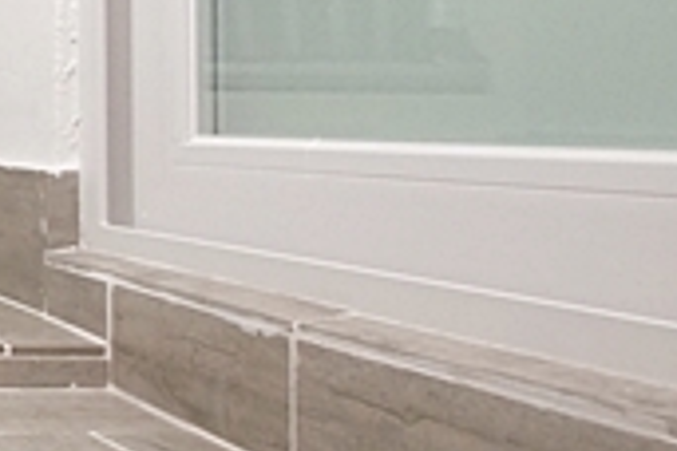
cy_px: 99
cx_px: -554
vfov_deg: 19.3
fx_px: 1316
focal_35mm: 70
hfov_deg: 20.3
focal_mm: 10
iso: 1600
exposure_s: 1/50
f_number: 9
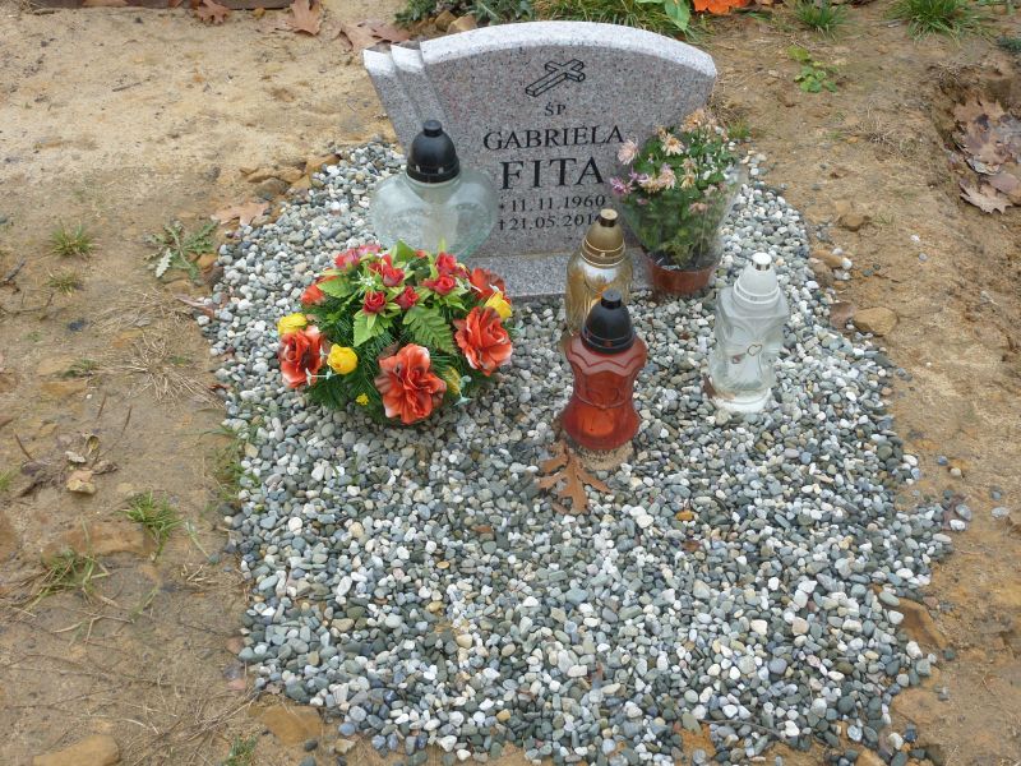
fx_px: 1239
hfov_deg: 44.8
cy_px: 383
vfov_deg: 34.3
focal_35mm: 42
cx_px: 510
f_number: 3.7
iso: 80
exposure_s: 1/80
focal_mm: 6.9
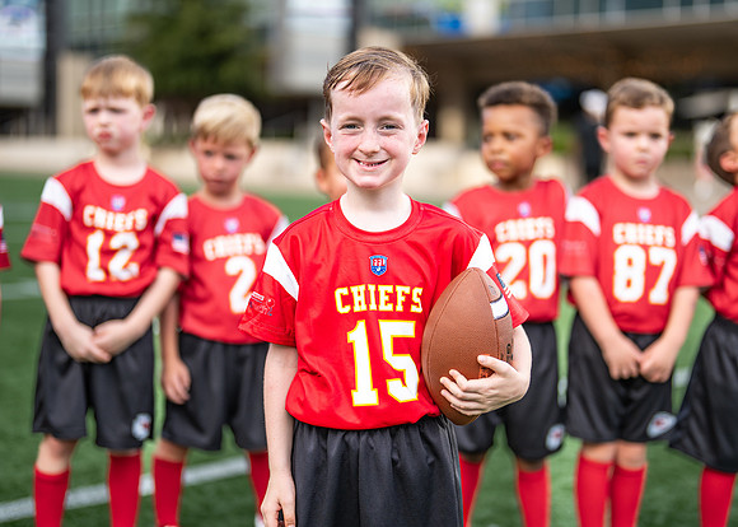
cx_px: 390
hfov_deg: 31.7
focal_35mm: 62
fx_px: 1297
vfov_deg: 23.0
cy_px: 260
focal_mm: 50
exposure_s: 1/1600
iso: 100
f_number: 1.2
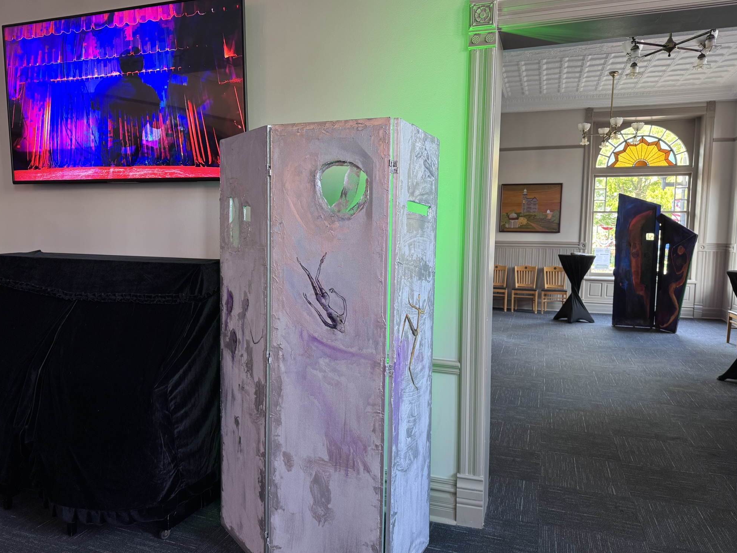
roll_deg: -1.3
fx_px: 532
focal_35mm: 25
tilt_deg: -5.6
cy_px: 275
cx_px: 356
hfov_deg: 69.4
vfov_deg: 54.9
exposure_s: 1/60
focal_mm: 6.76
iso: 160
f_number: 1.78
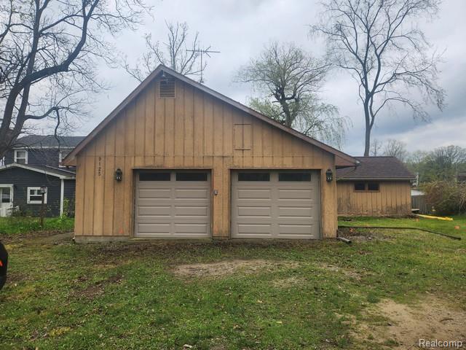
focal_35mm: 23
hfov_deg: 73.9
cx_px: 233
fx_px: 310
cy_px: 175
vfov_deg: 58.9
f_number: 1.8
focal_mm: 5.4
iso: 20
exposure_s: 1/701
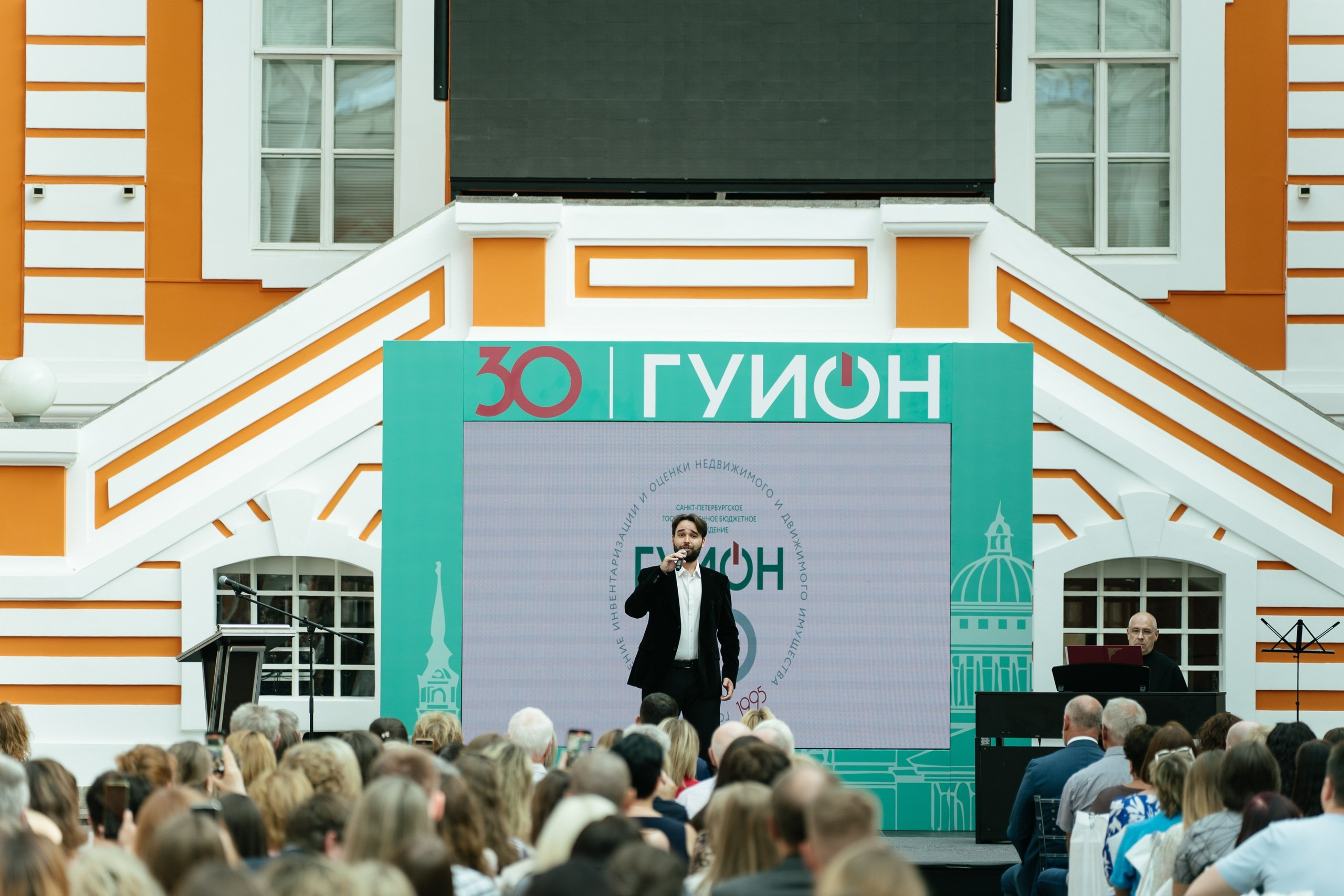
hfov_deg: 15.1
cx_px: 672
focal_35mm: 136
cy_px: 448
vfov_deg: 10.1
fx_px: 5074
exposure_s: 1/250
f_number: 2.8
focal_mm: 135
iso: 160
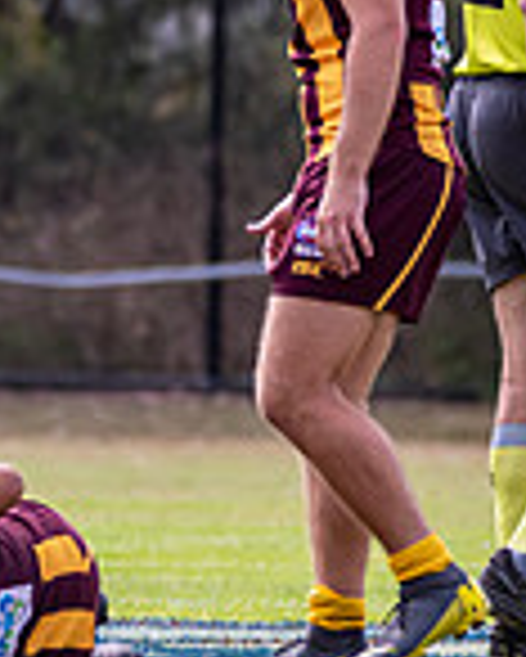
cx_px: -196
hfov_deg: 1.2
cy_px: 256
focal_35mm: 1250
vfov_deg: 1.5
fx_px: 24299
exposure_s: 1/1600
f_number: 6.3
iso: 800
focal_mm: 280
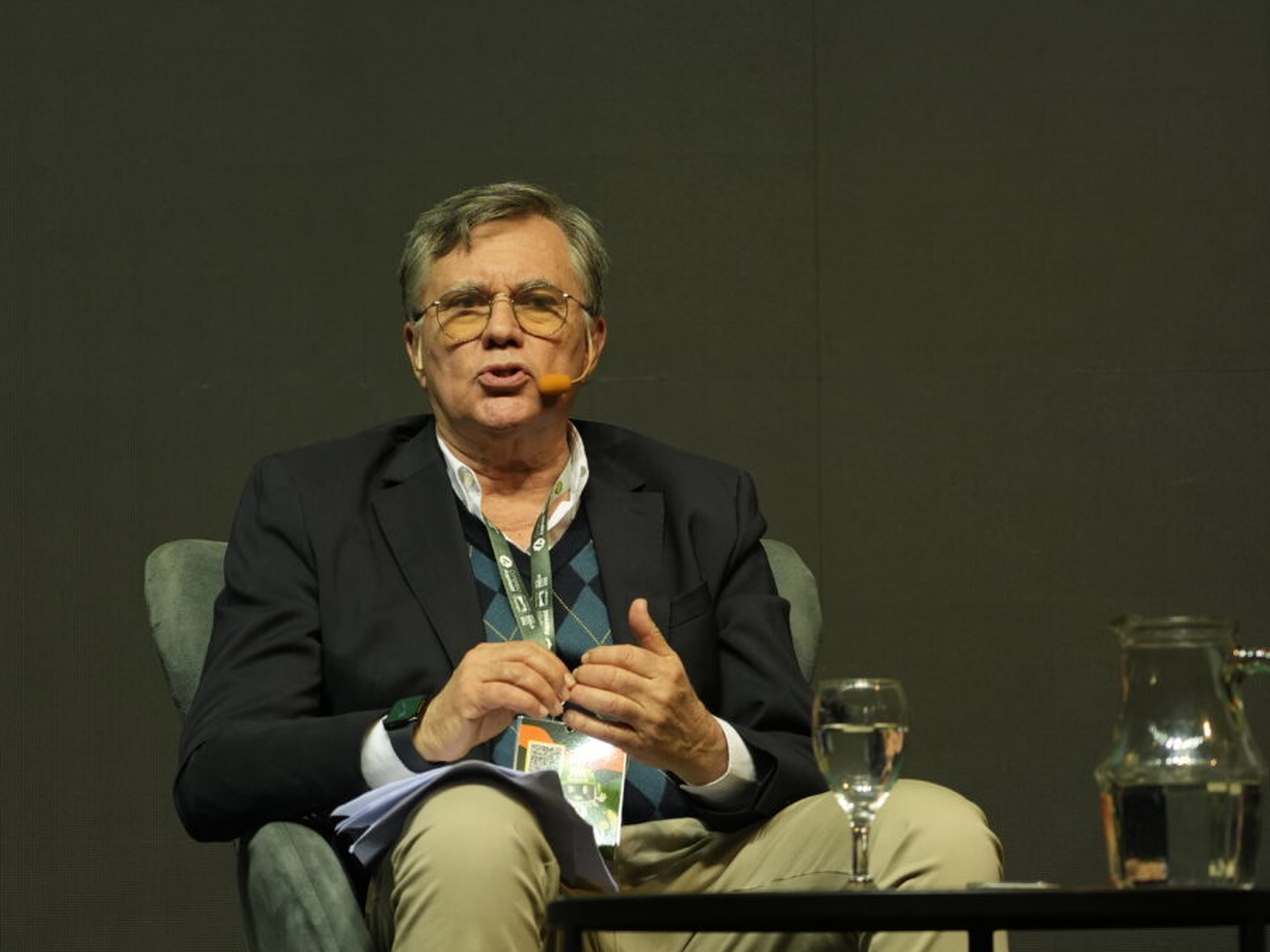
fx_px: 6274
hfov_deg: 11.6
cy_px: 474
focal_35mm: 171
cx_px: 613
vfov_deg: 8.7
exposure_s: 1/320
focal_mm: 105
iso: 1000
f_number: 4
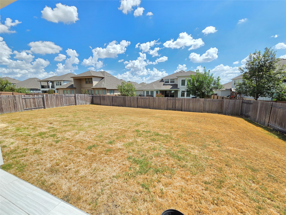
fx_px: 107
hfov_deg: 106.2
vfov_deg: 89.9
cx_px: 143
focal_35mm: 13
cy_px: 108
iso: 50
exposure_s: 1/1387
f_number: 2.2
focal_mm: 2.2
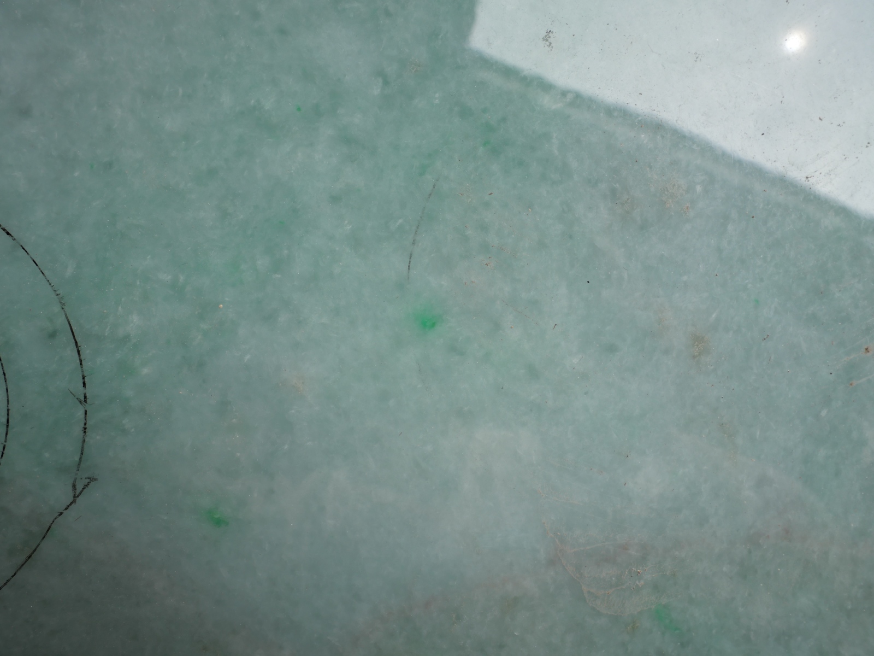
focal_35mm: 18
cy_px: 328
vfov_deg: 71.6
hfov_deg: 87.8
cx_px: 437
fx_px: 454
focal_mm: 9
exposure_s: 1/125
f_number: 7.1
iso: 200
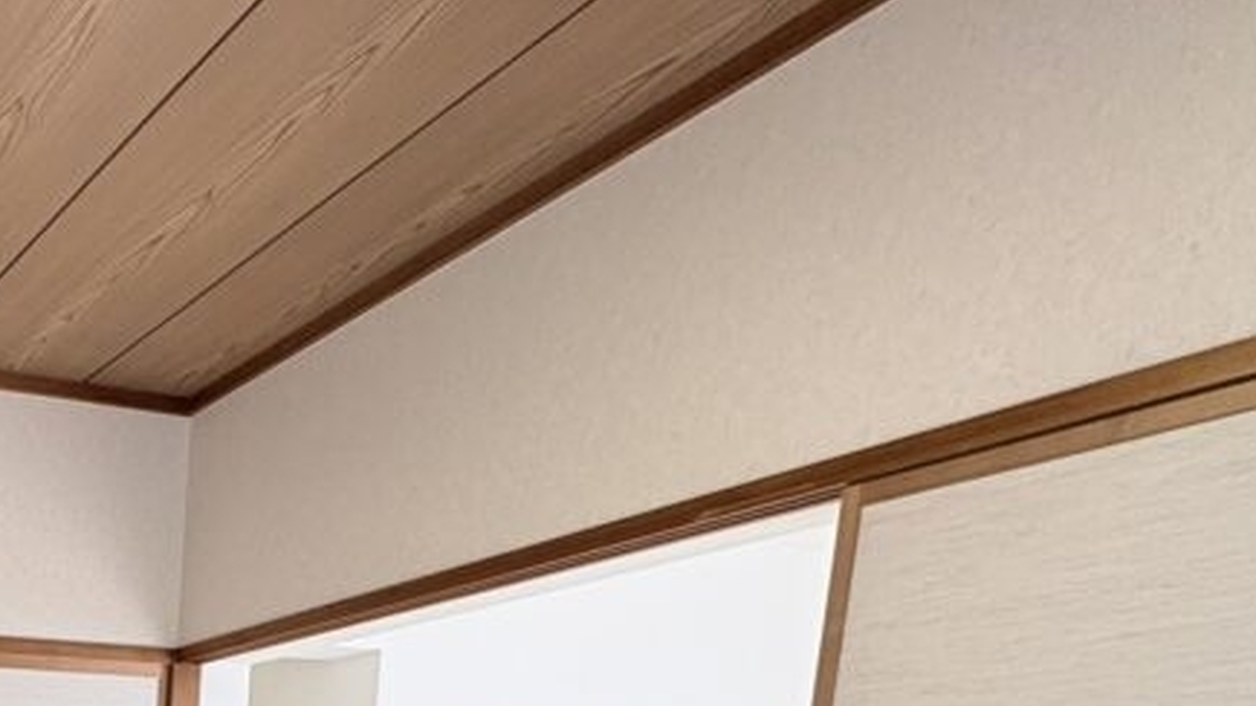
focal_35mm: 36
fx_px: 1199
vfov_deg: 25.0
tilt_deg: -9.5
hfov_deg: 42.1
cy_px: 1065
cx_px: -162
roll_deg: -0.3
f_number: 2.2
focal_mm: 2.22
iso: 80
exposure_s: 1/99
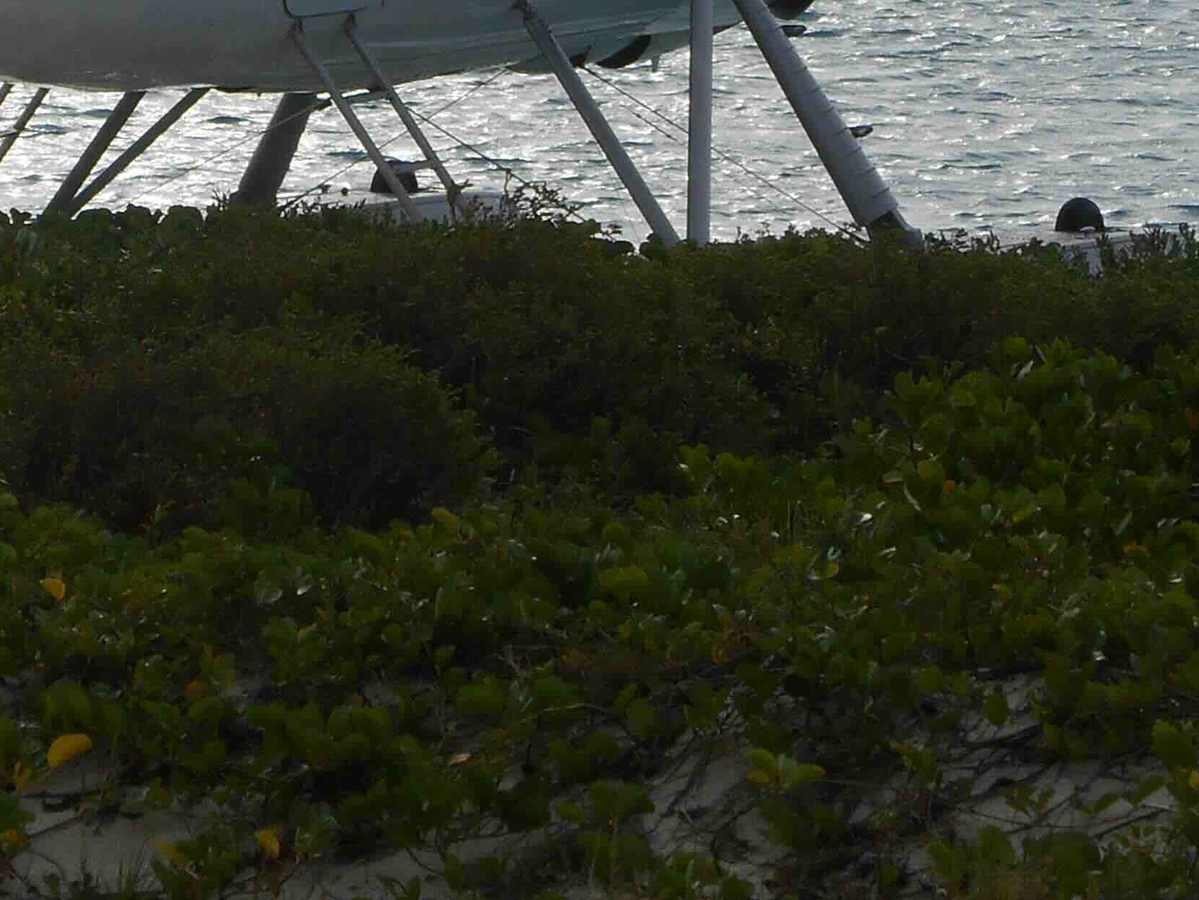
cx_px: 156
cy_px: -153
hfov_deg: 6.9
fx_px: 9907
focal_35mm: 286
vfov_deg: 5.2
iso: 80
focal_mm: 16.4
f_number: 4.9
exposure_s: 1/1000
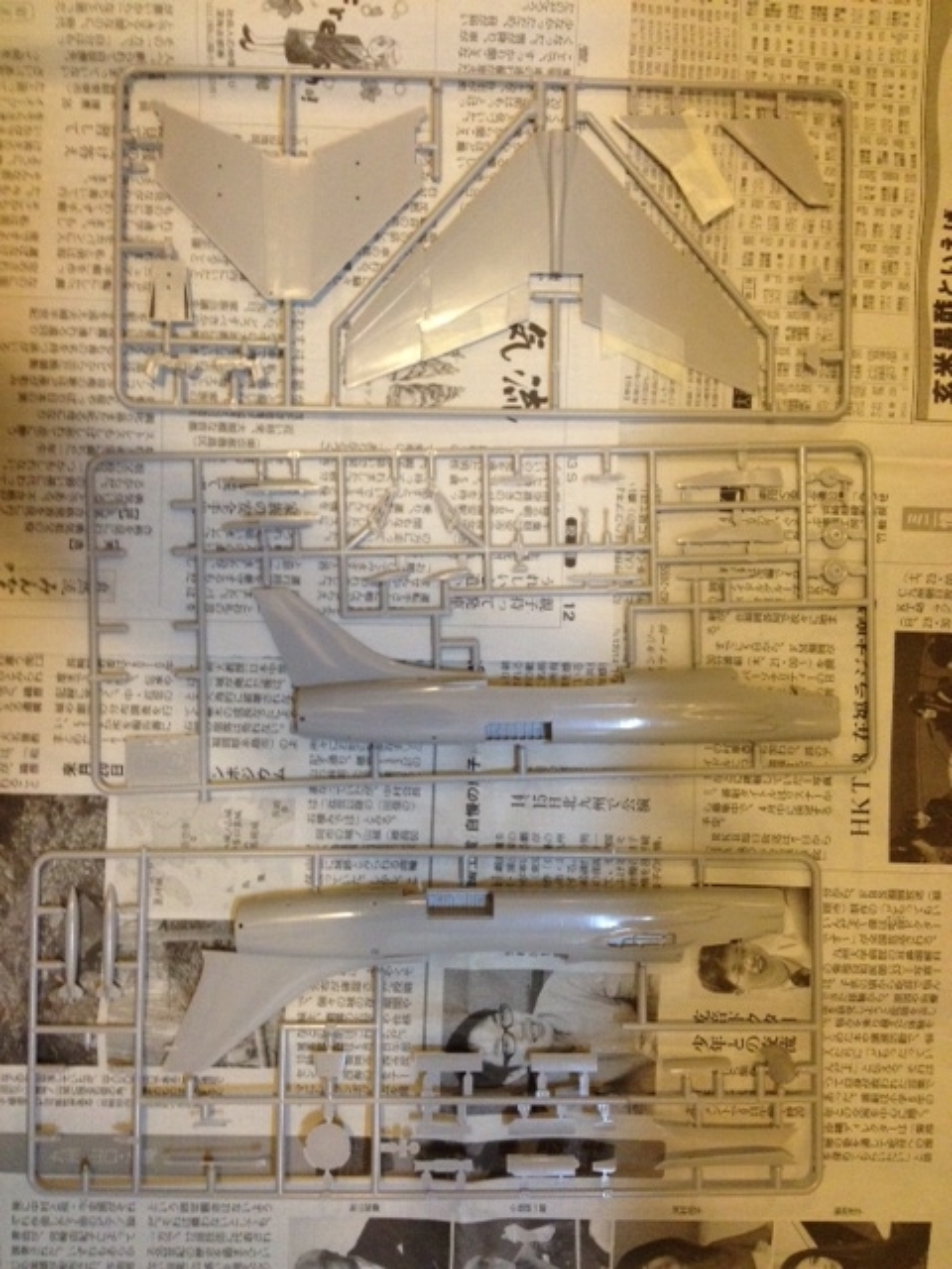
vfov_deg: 52.6
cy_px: 634
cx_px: 476
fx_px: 1283
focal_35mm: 35
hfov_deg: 40.7
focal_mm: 4.28
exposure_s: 1/20
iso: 320
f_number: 2.4
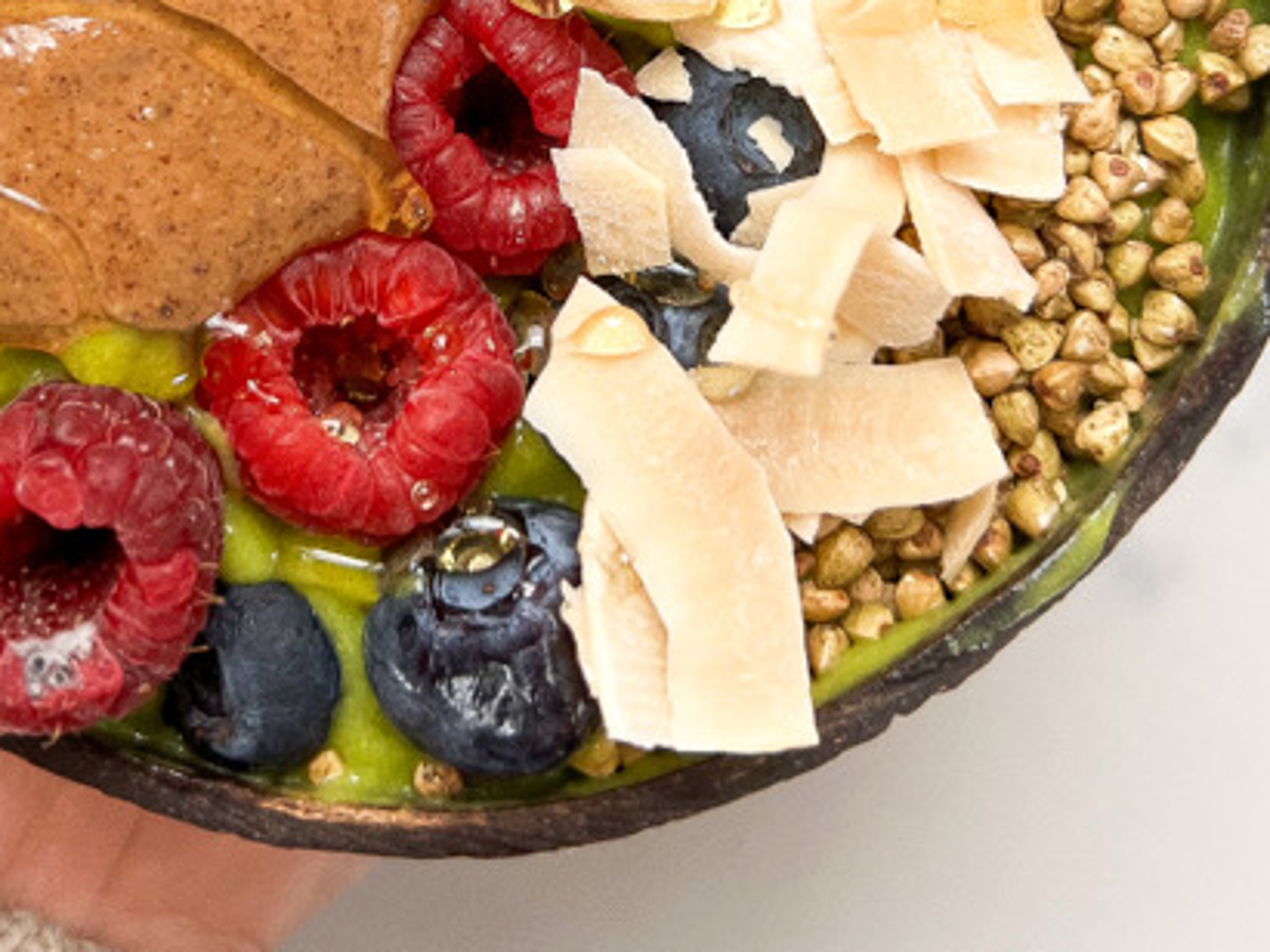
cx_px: 454
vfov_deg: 25.2
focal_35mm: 54
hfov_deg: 35.3
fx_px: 1981
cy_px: -82
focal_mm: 5.7
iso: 125
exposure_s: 1/100
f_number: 1.5
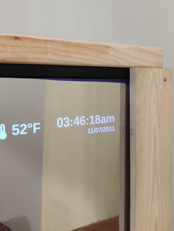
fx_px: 181
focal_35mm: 27
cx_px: 87
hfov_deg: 51.4
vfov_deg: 65.3
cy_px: 116
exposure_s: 1/33
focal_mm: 4.75
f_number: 1.65
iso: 1000
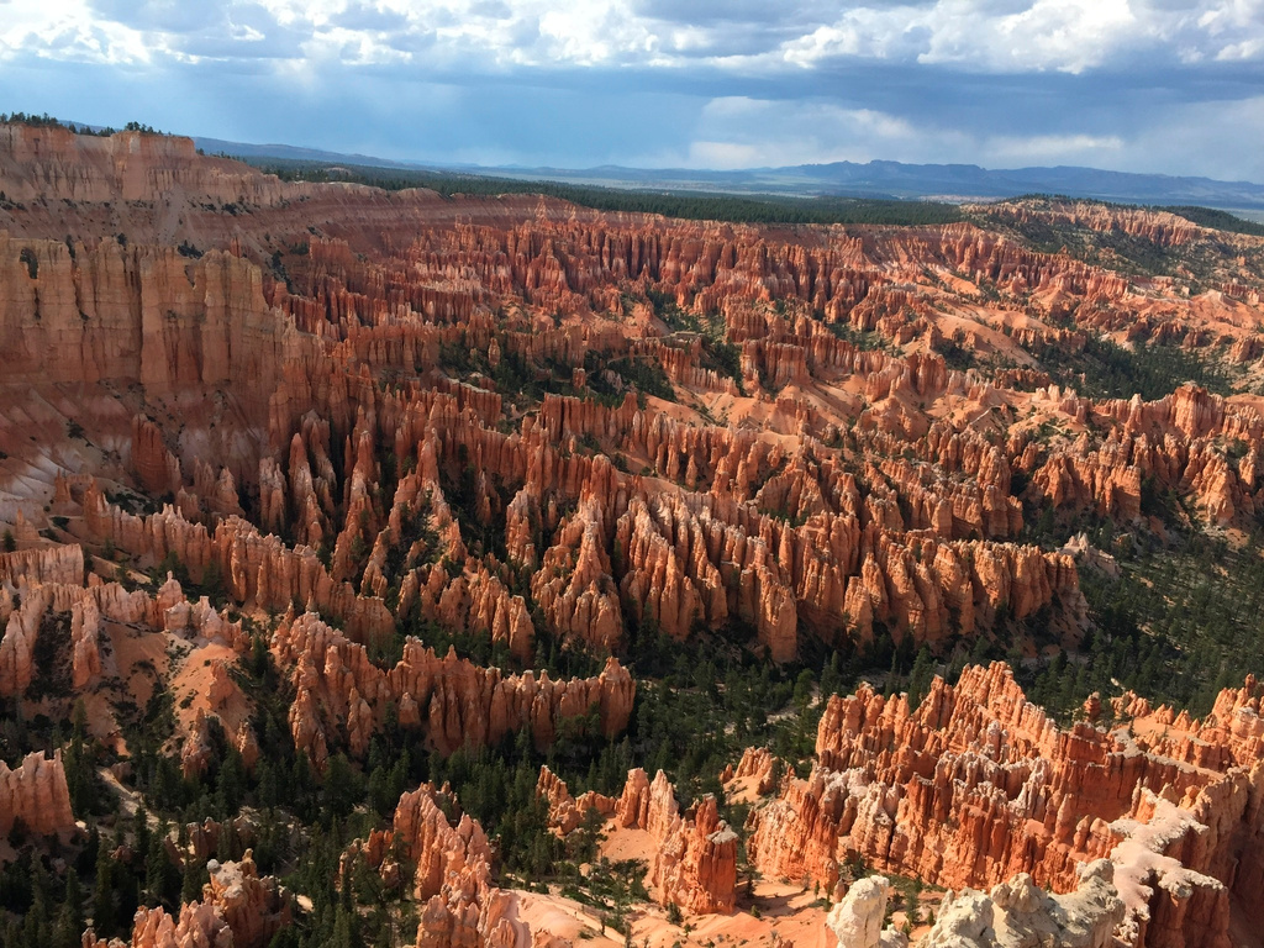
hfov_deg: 61.7
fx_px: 1059
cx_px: 632
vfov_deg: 48.2
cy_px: 474
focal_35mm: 29
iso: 32
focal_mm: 4.2
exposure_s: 1/1647
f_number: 2.2
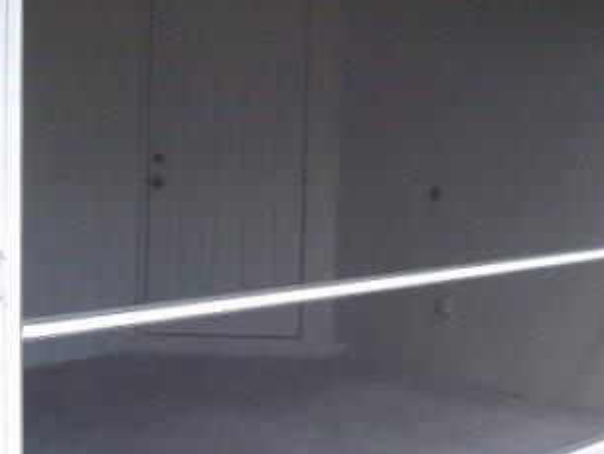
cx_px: 245
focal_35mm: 71
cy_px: 249
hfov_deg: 27.3
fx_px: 1240
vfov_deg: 20.7
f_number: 2.7
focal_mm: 5.6
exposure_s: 1/180
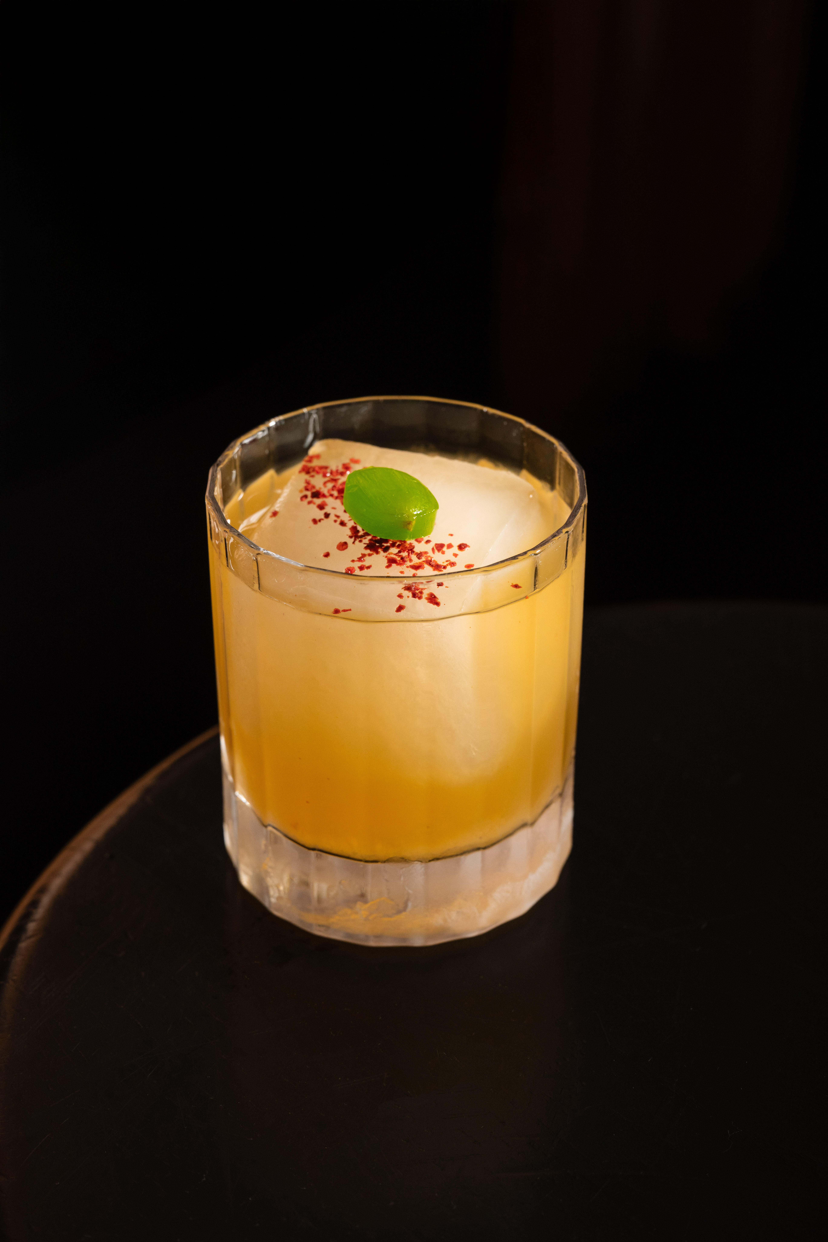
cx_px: 414
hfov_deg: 19.5
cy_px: 621
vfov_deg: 28.8
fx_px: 2415
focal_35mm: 70
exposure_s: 1/200
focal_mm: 70
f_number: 8
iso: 640
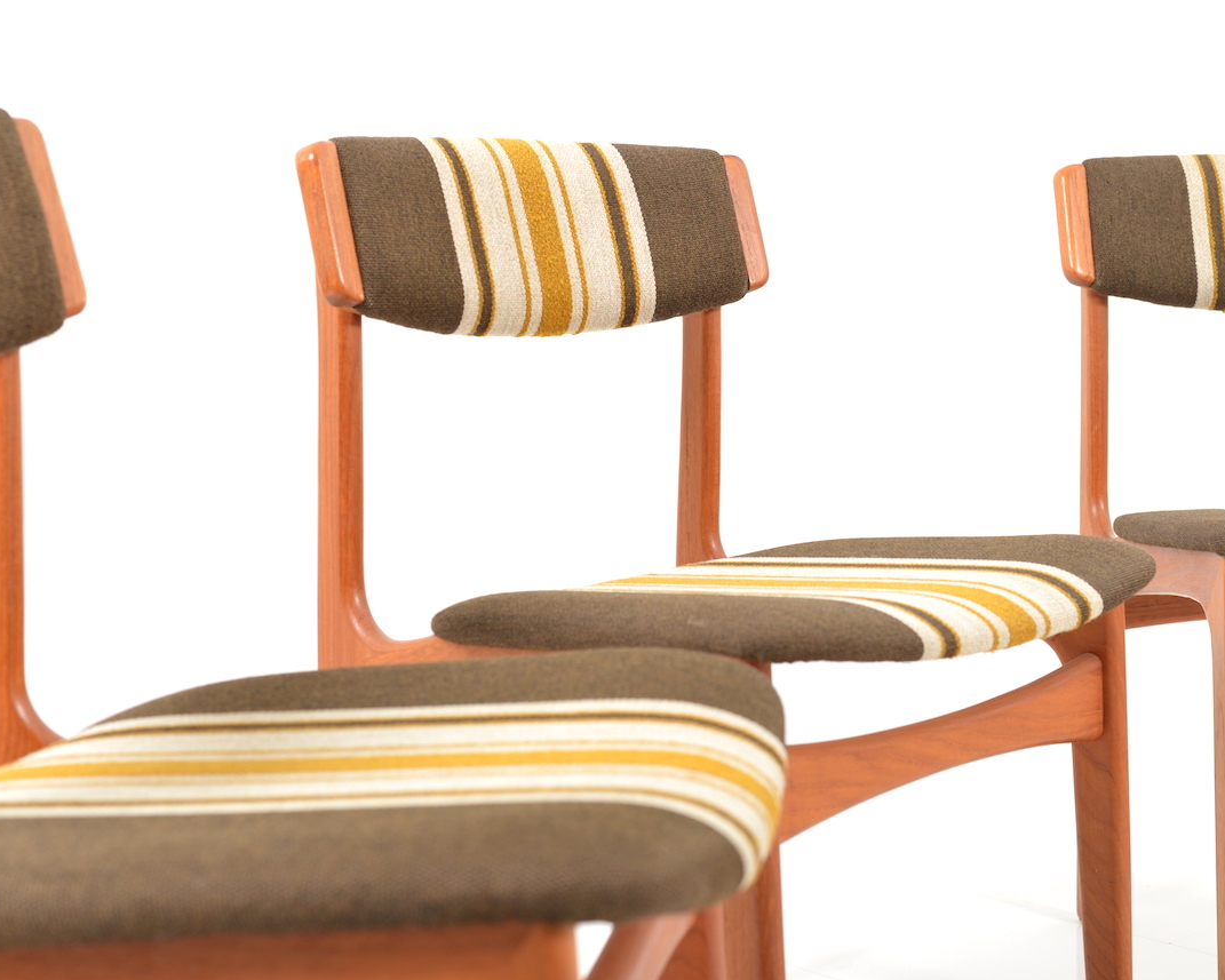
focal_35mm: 57
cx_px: 695
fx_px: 2067
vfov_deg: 26.7
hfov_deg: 33.0
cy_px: 491
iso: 200
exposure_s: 1/200
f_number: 6.3
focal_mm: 50
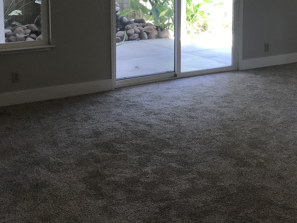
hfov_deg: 34.6
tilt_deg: -7.6
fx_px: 472
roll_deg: +0.6
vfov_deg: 25.8
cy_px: 25
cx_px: 195
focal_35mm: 55
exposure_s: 1/60
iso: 25
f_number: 1.8
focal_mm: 3.99
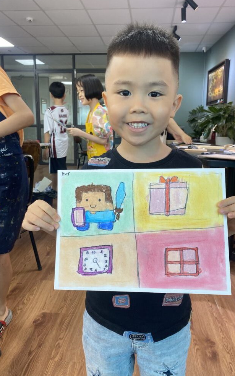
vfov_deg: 66.5
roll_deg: +0.0
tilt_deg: -11.8
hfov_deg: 44.5
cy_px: 186
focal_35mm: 28
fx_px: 287
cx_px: 124
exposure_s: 1/100
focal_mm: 4.25
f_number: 1.8
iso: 80
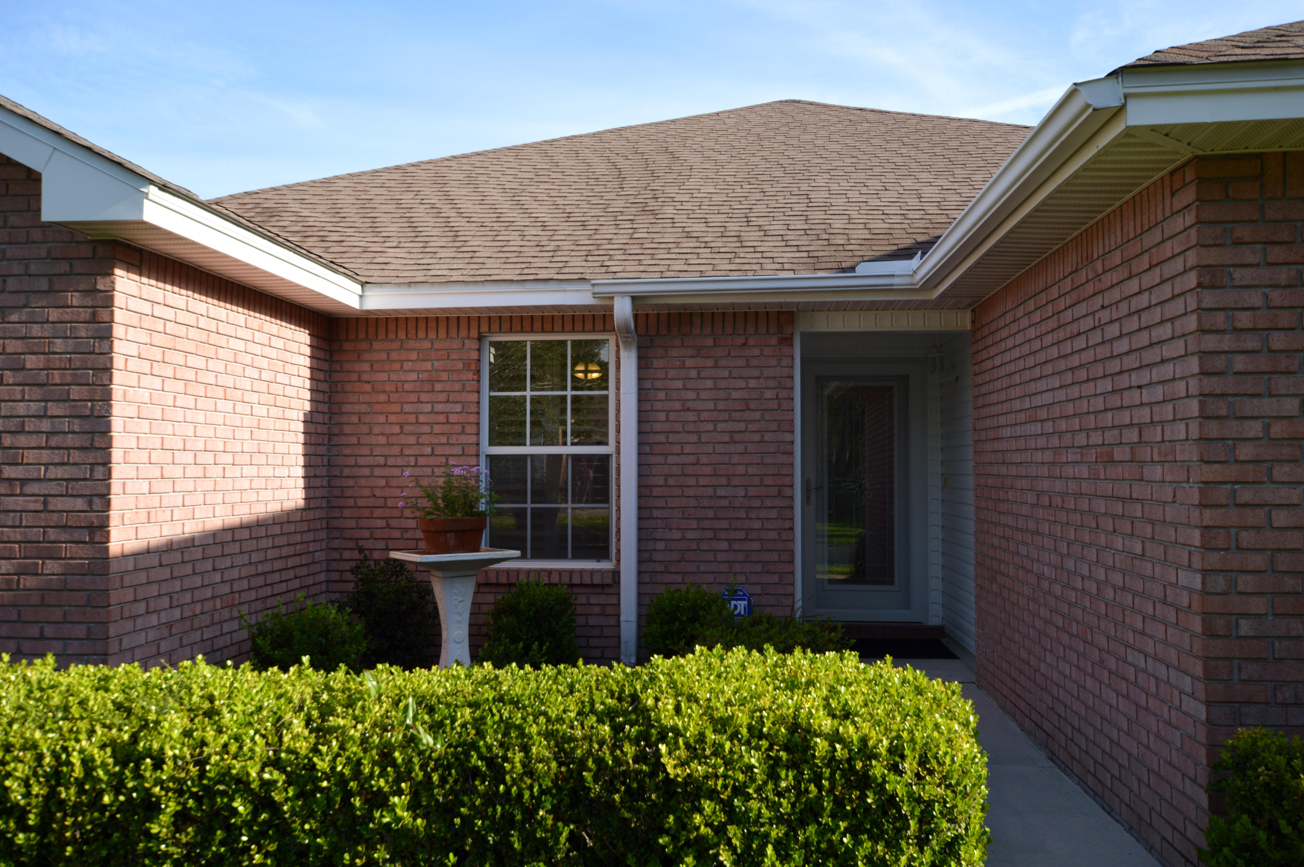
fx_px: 1086
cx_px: 652
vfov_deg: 43.5
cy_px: 434
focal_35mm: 30
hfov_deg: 62.0
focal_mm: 20
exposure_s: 1/160
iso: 100
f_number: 6.3
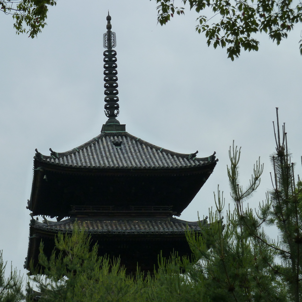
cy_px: 152
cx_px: 116
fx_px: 977
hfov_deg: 17.5
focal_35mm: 99
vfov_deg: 17.6
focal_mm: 13.7
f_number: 4.5
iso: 125
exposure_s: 1/400
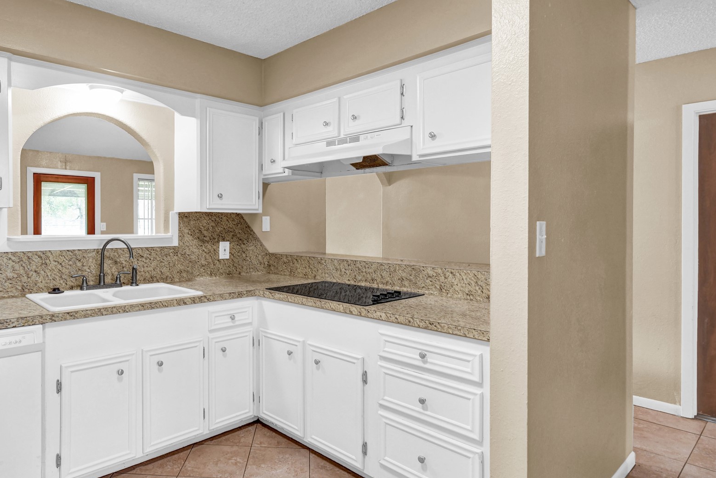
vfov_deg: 59.5
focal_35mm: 21
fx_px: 418
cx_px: 264
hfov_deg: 79.5
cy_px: 231
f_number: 7.1
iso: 100
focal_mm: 10
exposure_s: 1/3
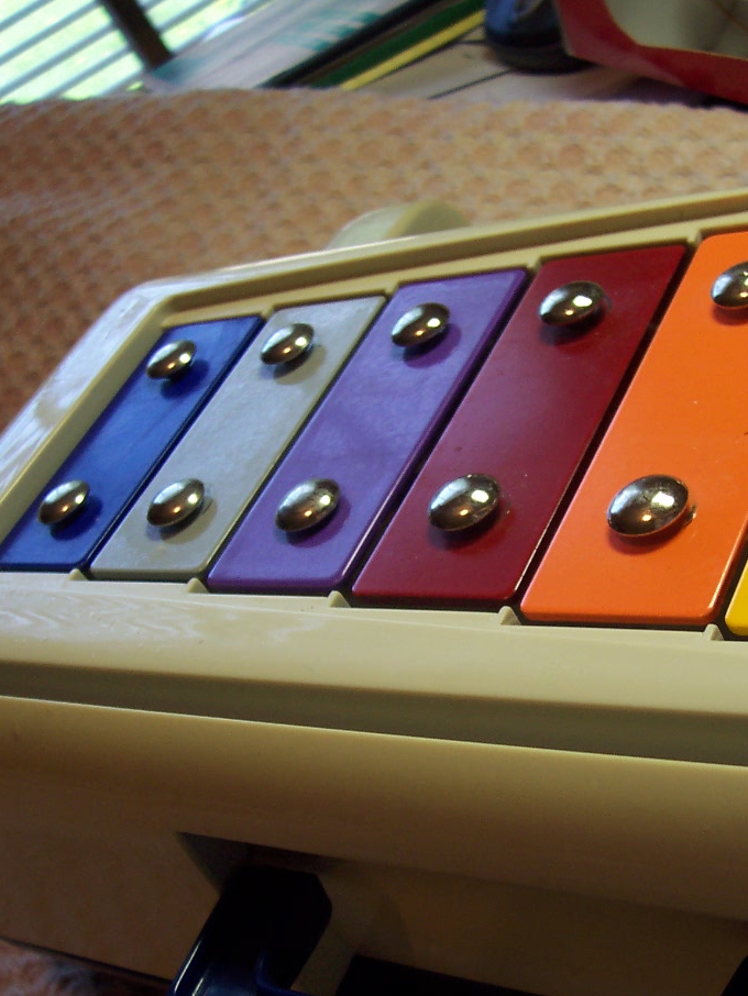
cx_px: 472
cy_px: 605
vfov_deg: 38.7
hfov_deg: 29.6
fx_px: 1411
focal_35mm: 49
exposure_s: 1/90
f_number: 2.8
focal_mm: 5.6
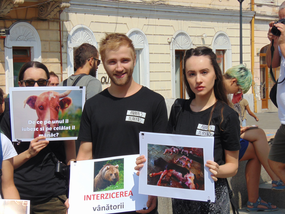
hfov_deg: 18.2
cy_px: 107
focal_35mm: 108
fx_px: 889
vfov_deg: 13.7
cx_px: 142
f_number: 10.1
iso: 80
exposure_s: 1/250
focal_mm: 19.4
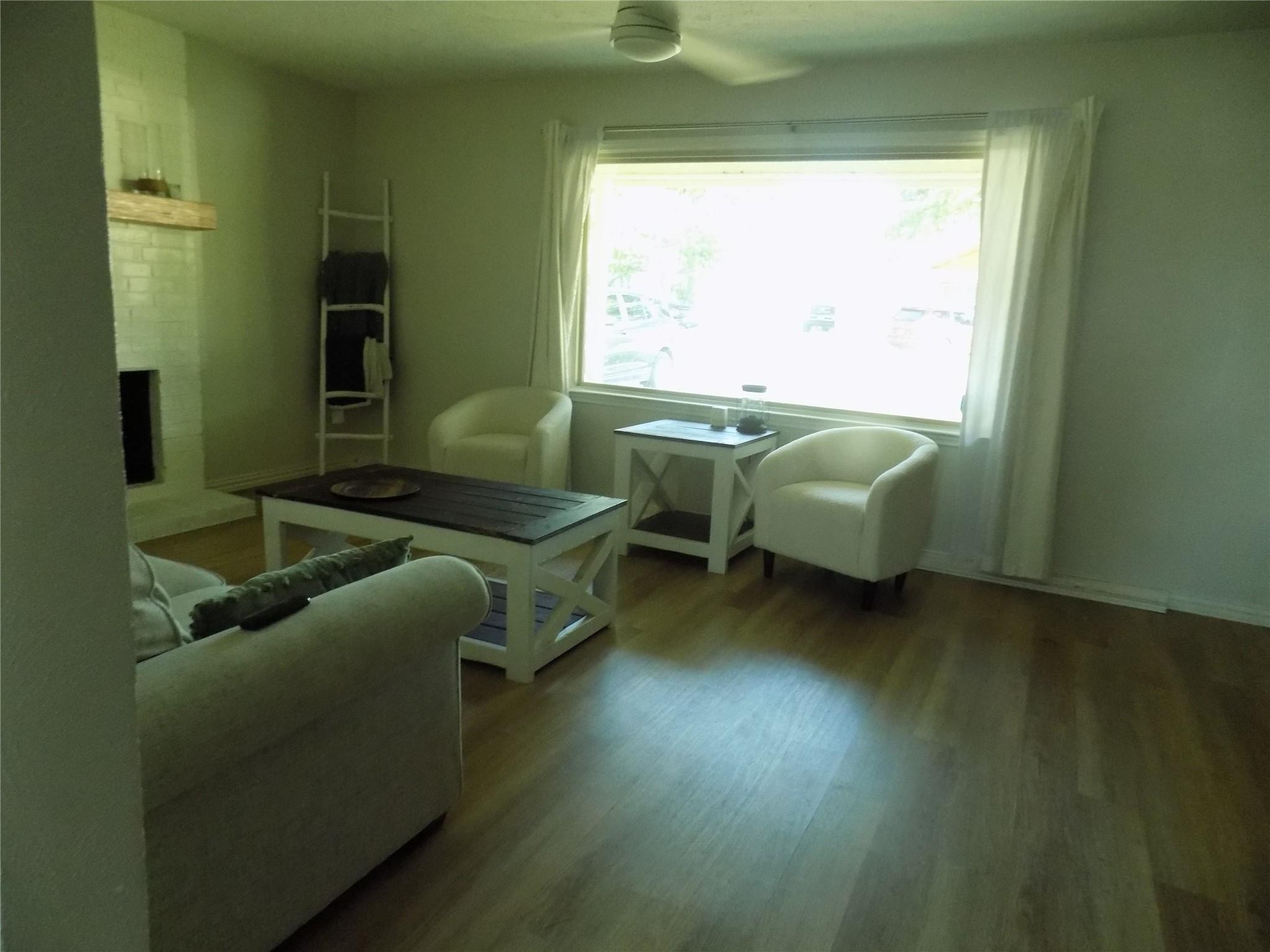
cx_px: 635
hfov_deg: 73.9
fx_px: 844
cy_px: 476
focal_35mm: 23
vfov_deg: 58.9
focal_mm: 4
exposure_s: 1/25
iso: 400
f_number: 3.1
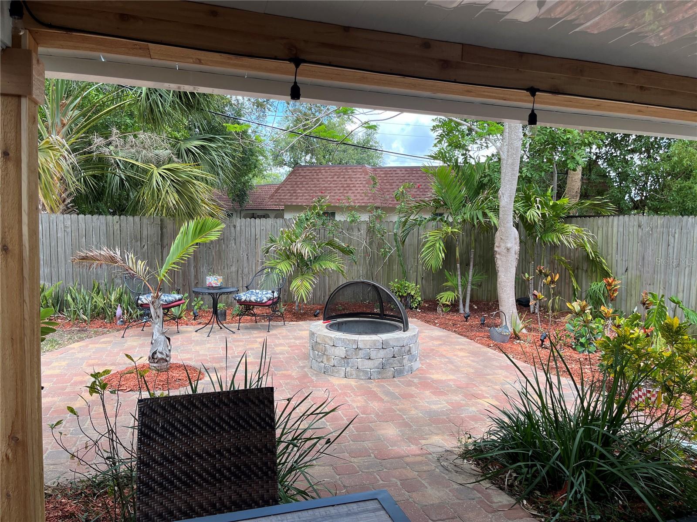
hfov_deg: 67.3
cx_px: 348
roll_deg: -2.3
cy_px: 261
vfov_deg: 53.1
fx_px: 524
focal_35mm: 26
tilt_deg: -4.3
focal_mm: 5.1
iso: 50
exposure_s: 1/452
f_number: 1.6
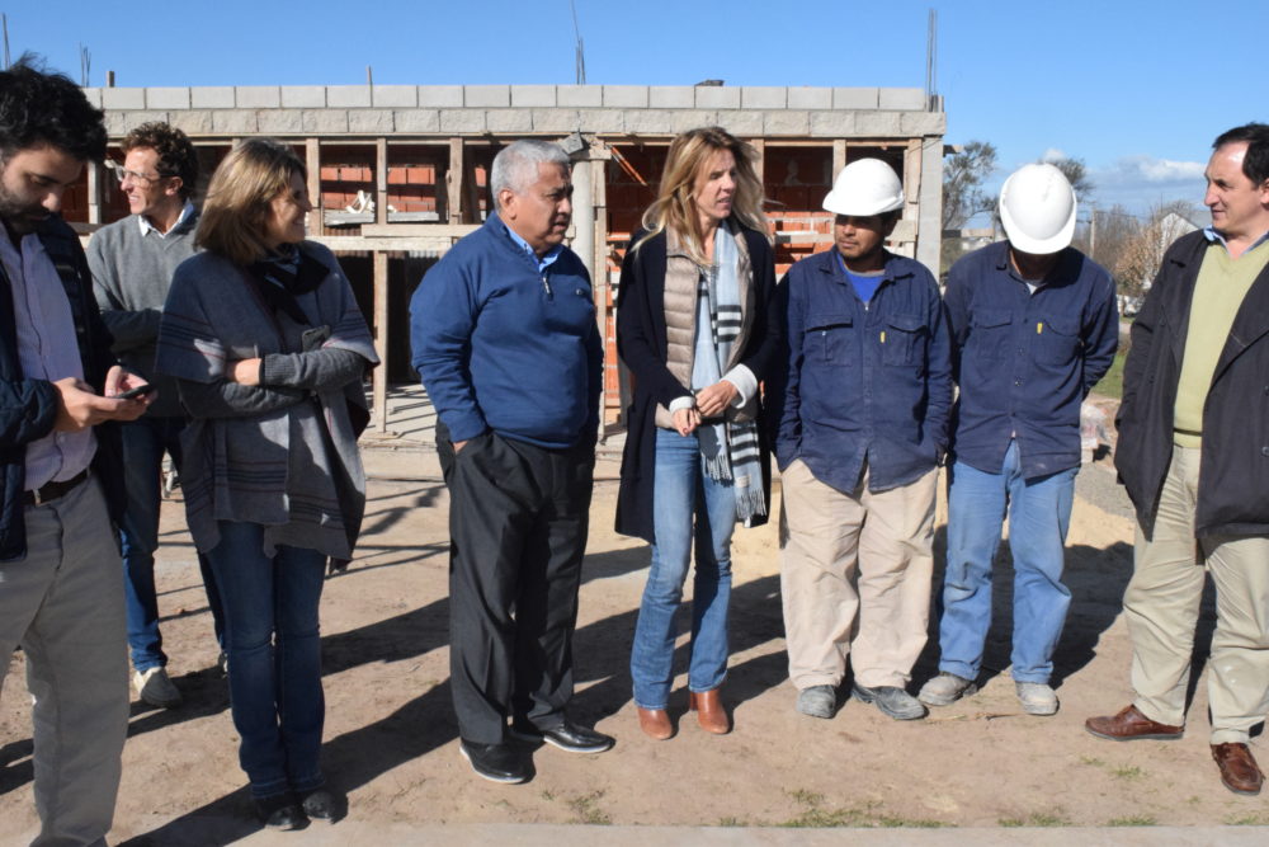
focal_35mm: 33
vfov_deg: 40.0
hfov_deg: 57.2
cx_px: 634
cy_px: 424
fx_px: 1163
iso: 3200
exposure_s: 1/1600
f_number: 20
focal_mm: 22
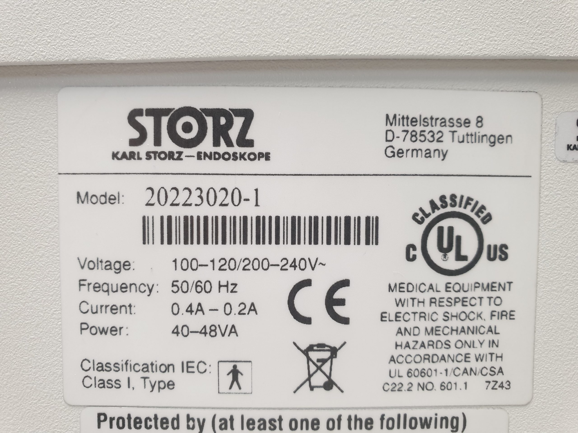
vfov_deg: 53.1
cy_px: 216
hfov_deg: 67.3
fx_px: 434
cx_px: 289
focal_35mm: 26
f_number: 2.4
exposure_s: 1/50
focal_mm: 4.3
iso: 125
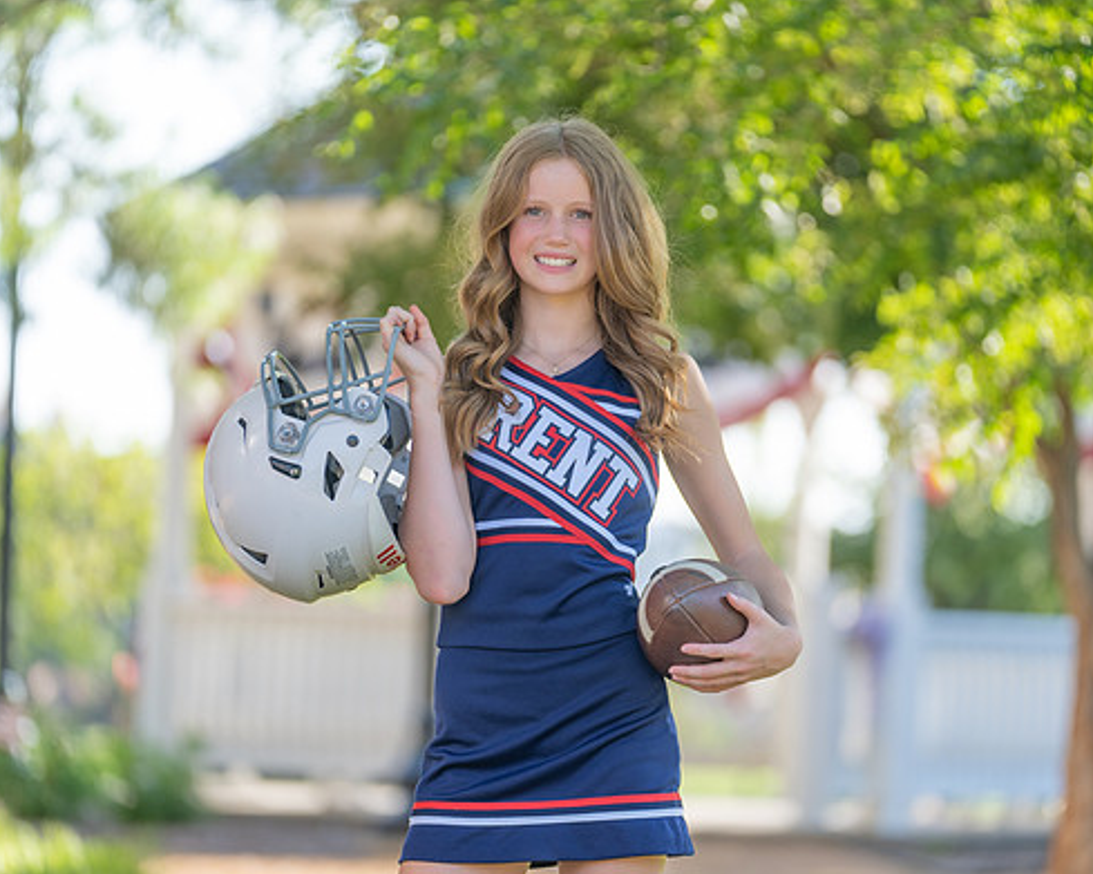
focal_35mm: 184
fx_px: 5951
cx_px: 570
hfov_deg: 10.5
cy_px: 462
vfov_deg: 8.4
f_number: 2.8
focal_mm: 152
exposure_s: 1/320
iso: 100
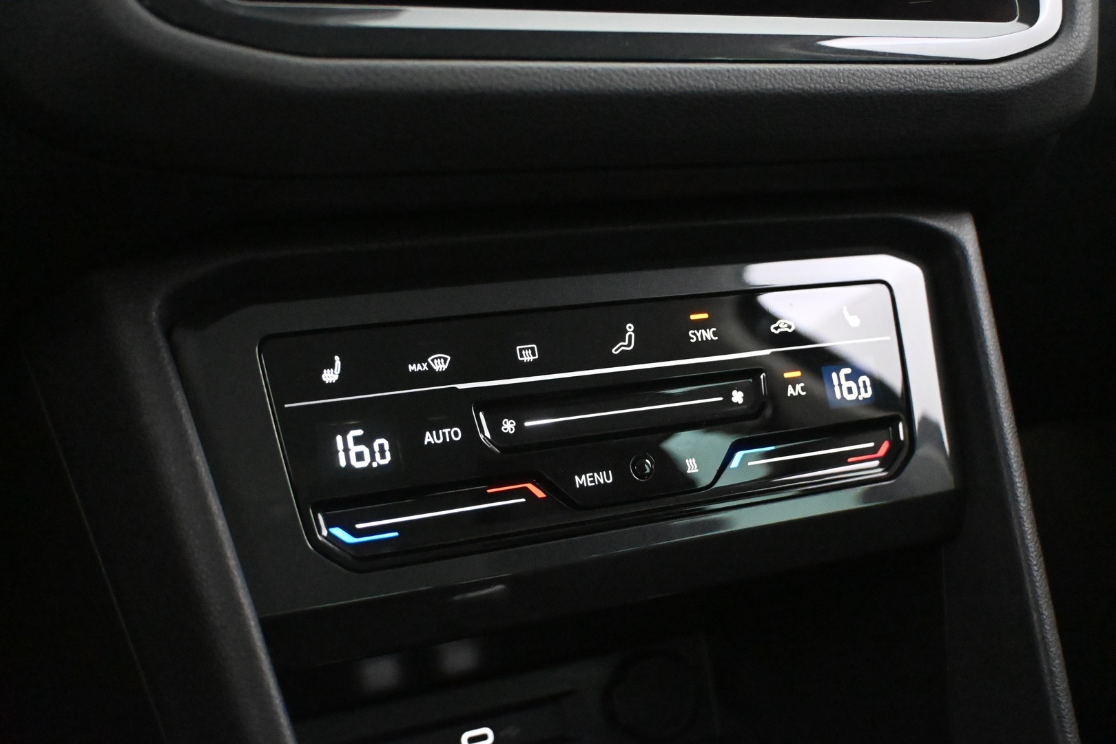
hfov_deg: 48.7
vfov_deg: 33.6
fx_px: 1232
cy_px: 372
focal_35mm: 40
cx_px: 558
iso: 12800
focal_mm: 26.5
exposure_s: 1/50
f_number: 4.5
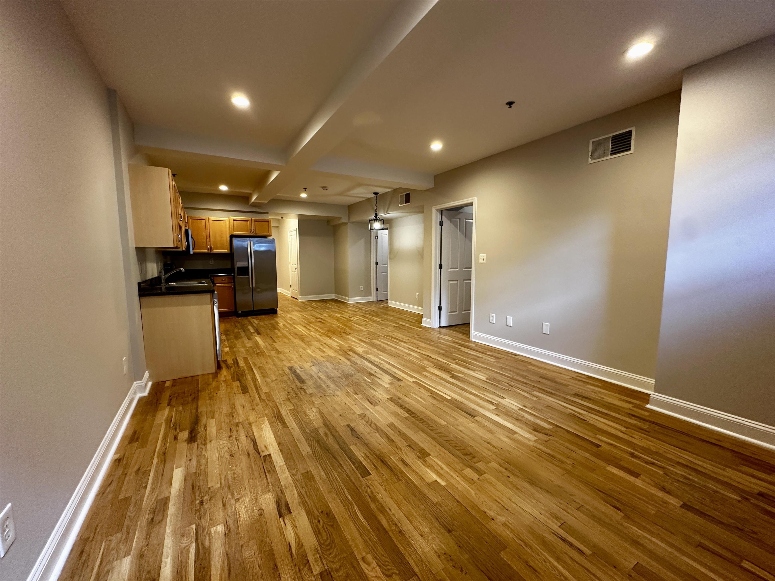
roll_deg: -0.1
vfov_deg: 85.7
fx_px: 313
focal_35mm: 14
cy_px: 290
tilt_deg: -5.4
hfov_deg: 102.1
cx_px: 388
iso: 250
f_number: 2.2
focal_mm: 2.22
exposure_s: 1/60
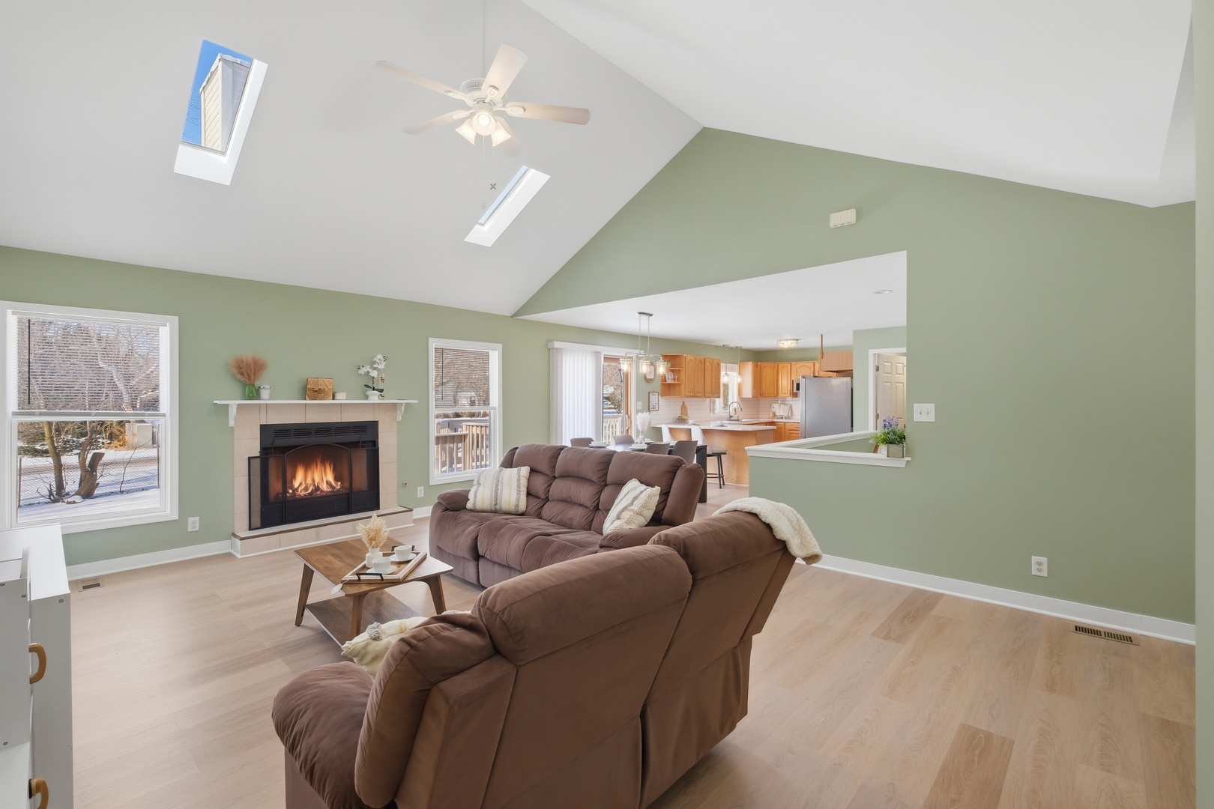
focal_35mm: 15
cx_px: 607
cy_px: 404
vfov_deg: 77.3
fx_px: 506
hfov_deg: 100.4
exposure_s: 1/420
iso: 640
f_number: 8
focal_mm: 10
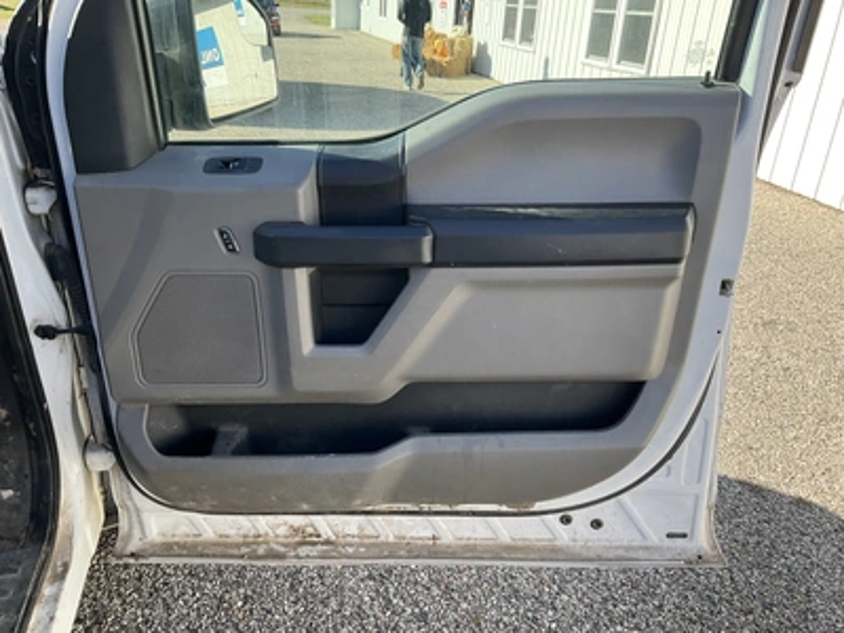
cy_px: 316
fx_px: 707
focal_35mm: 29
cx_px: 422
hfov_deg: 61.7
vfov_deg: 48.2
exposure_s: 1/353
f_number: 1.8
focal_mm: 3
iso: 25
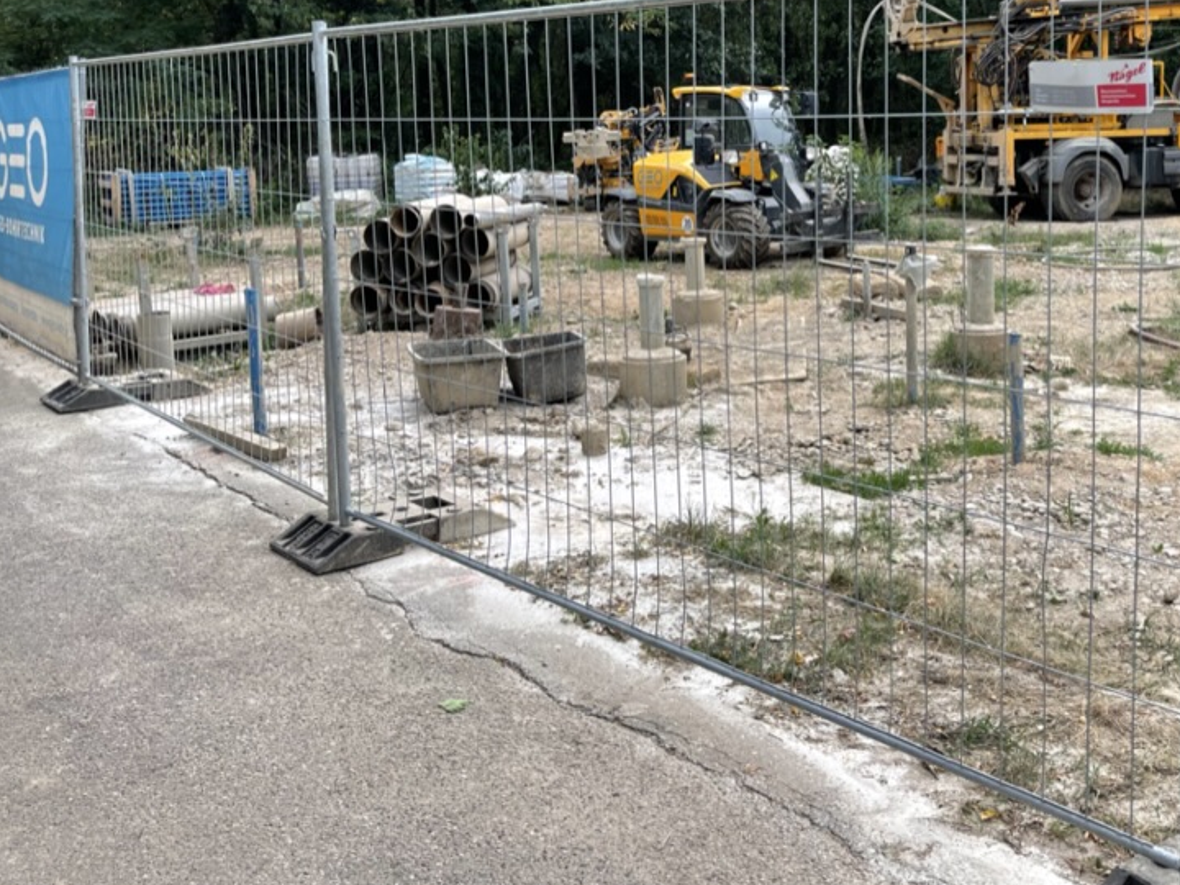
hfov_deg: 49.2
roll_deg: +0.8
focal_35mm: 37
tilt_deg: -7.2
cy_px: 281
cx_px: 796
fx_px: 1261
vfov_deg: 38.1
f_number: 1.6
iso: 40
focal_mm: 5.1
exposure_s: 1/121
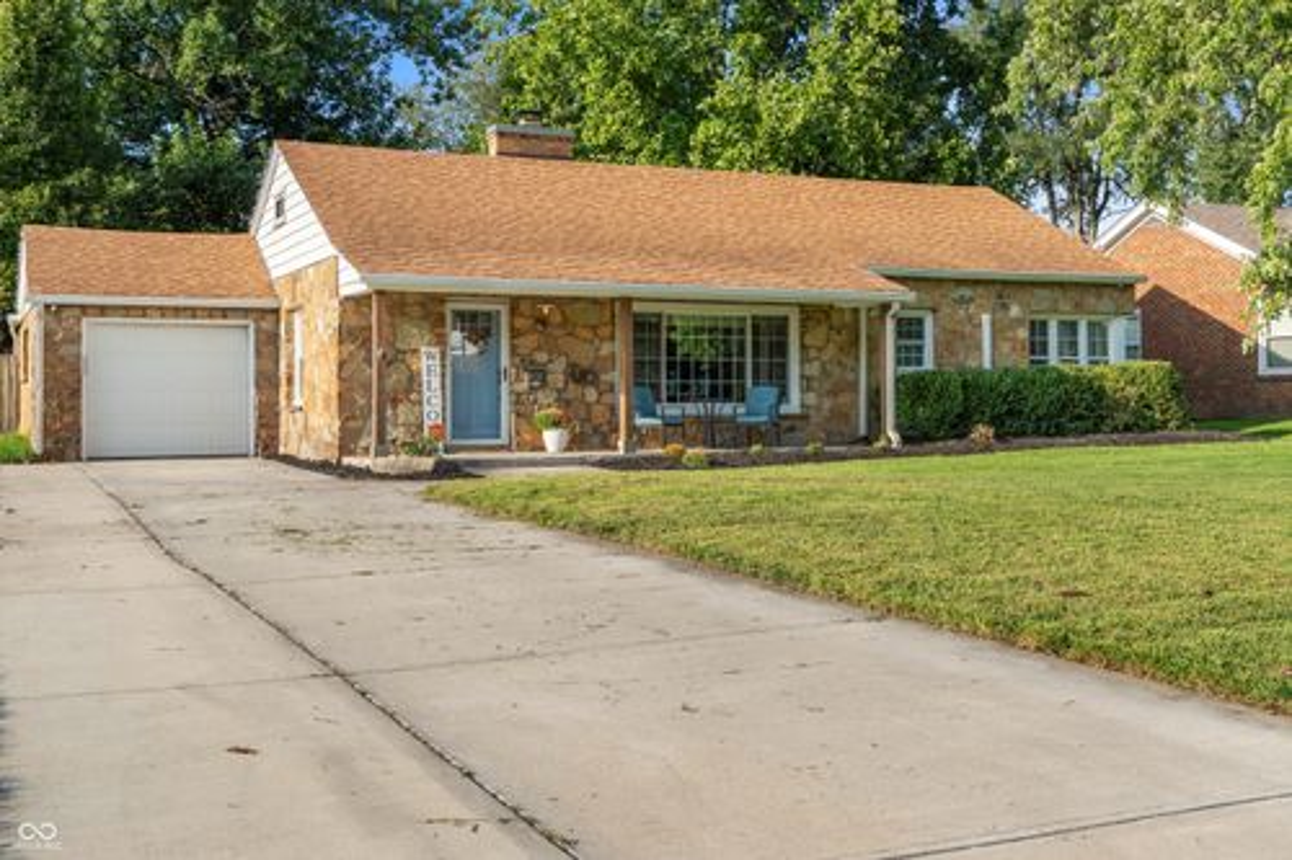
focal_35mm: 39
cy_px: 430
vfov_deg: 34.2
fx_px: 1399
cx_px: 646
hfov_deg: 49.6
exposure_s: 1/640
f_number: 8
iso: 400
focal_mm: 26
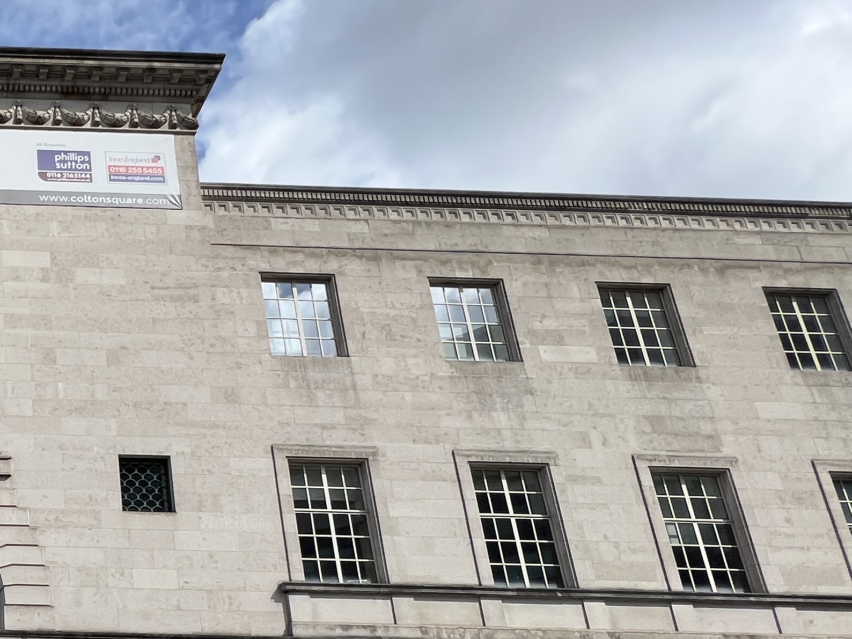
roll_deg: -1.1
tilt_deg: +17.7
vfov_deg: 40.7
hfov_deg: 41.3
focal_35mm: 33
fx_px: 812
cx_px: -130
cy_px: 531
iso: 32
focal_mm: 1.57
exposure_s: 1/1754
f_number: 1.8
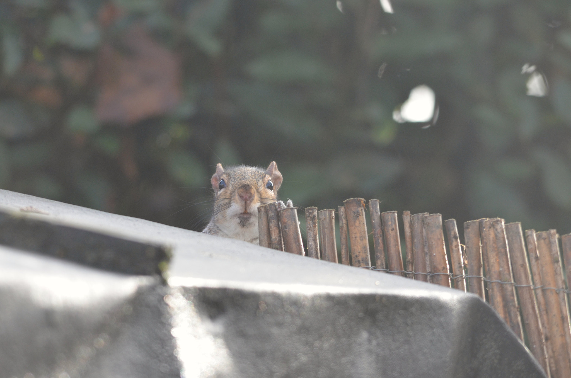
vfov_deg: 2.4
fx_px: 9021
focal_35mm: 570
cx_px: 286
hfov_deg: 3.6
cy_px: 189
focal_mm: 380
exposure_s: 1/250
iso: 560
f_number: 6.3
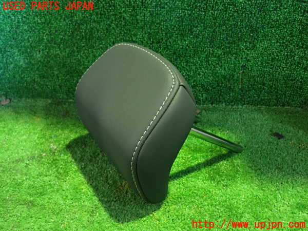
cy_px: 116
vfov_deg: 44.2
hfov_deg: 56.8
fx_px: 285
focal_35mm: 32
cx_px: 154
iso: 800
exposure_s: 1/15
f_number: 2.4
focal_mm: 5.79
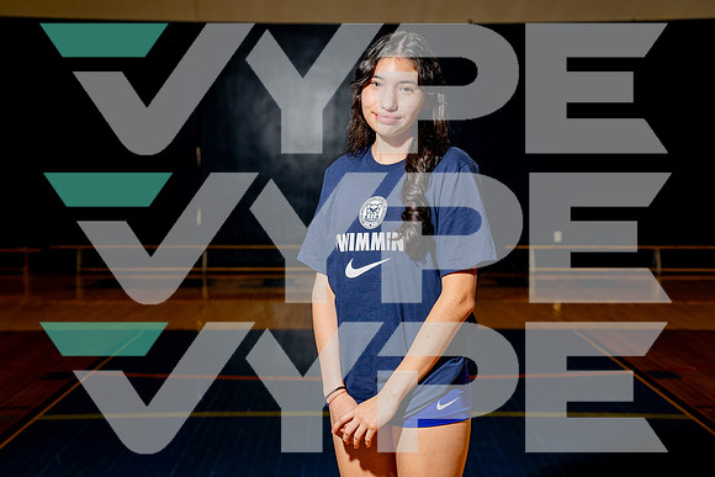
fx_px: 1372
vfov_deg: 19.7
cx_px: 358
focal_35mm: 69
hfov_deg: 29.2
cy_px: 238
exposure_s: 1/250
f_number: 5.6
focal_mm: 68
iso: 400
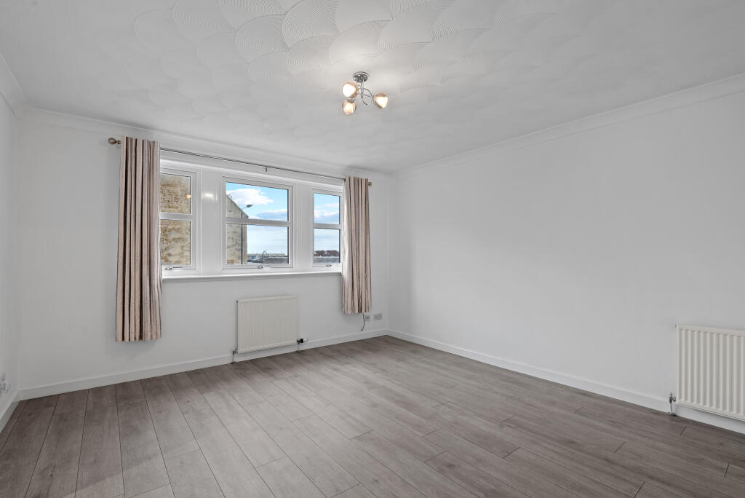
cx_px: 372
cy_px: 249
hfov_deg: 96.7
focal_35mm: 16
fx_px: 331
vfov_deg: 73.8
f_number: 9
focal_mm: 16
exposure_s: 1/1.67
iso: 250
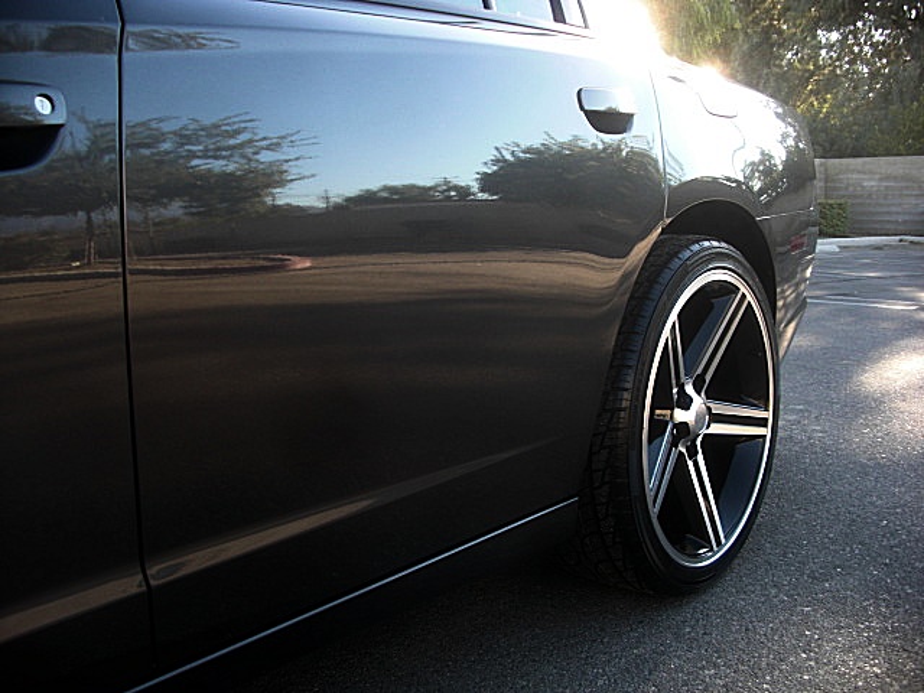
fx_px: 961
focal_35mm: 36
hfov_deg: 51.4
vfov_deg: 39.7
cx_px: 462
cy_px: 346
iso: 50
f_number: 2.8
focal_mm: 6.3
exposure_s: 1/60
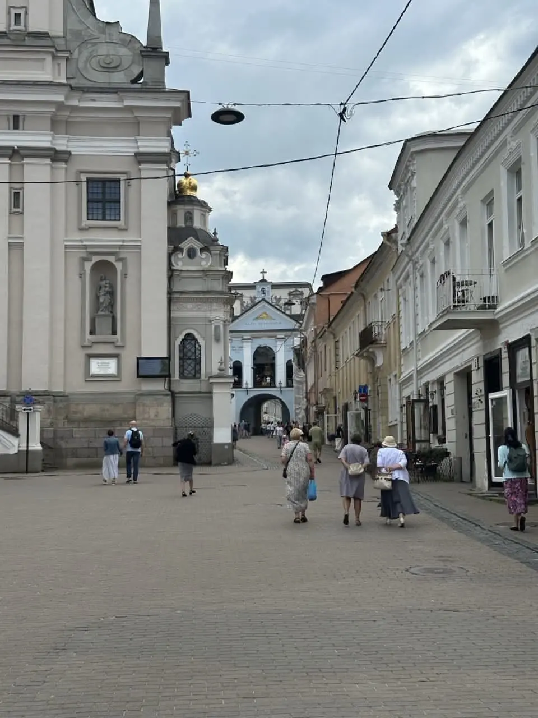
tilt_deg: +6.4
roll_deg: +0.2
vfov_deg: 39.7
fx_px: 995
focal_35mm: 48
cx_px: 269
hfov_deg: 30.3
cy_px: 359
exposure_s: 1/3155
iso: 64
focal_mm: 6.9
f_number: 1.8
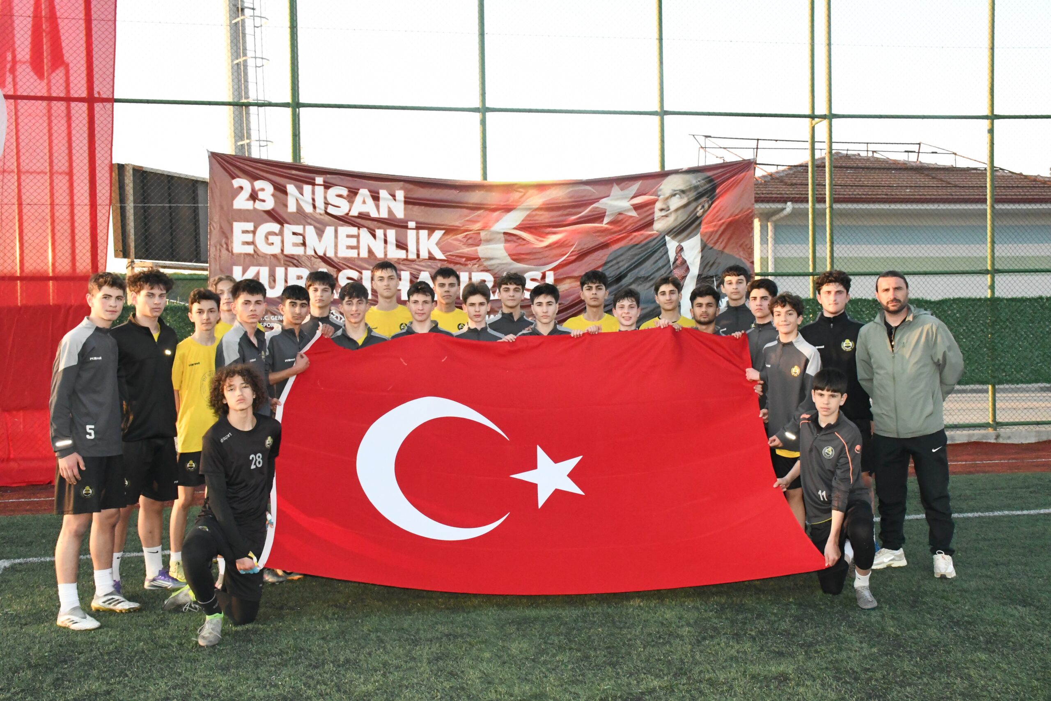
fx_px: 1051
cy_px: 350
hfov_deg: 53.1
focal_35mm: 36
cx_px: 526
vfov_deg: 36.9
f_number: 13
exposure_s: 1/250
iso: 6400
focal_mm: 24
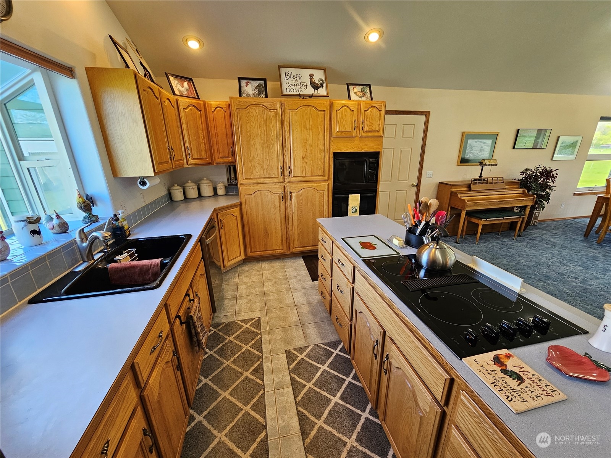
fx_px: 229
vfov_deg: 89.9
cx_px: 306
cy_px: 229
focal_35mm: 13
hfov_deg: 106.2
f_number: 2.2
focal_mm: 2.2
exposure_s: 1/60
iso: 160
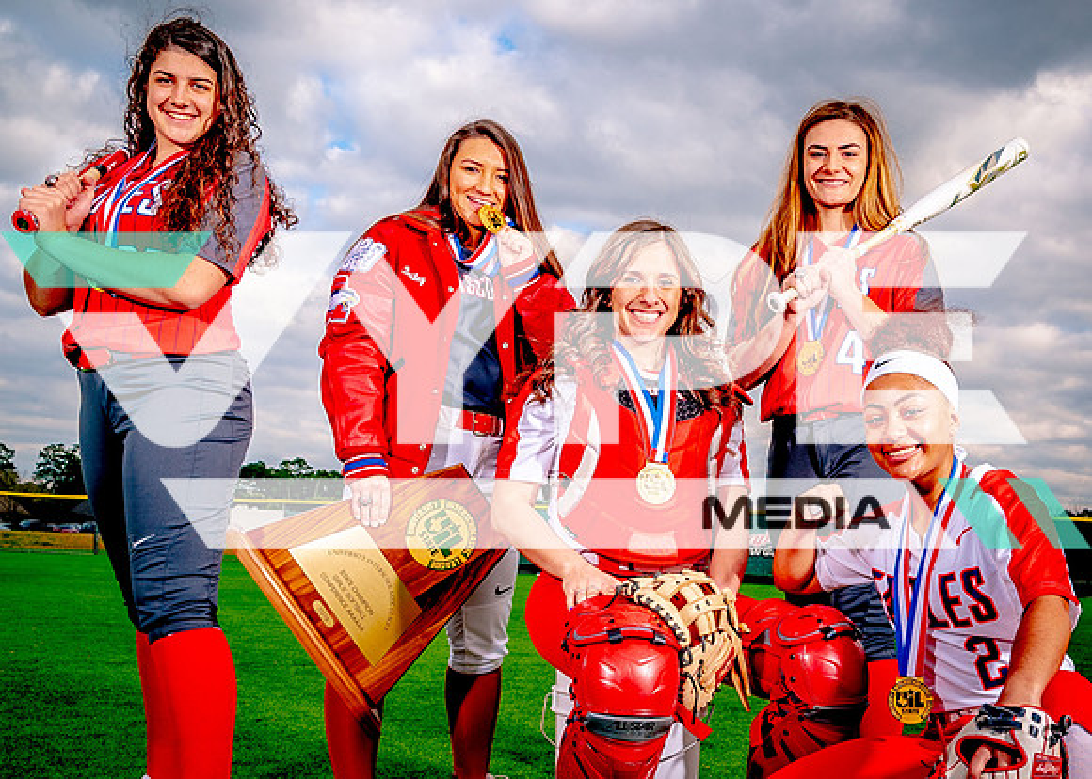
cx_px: 665
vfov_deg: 32.6
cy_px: 546
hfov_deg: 44.8
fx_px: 1315
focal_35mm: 42
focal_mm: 24
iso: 100
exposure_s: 1/125
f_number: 8
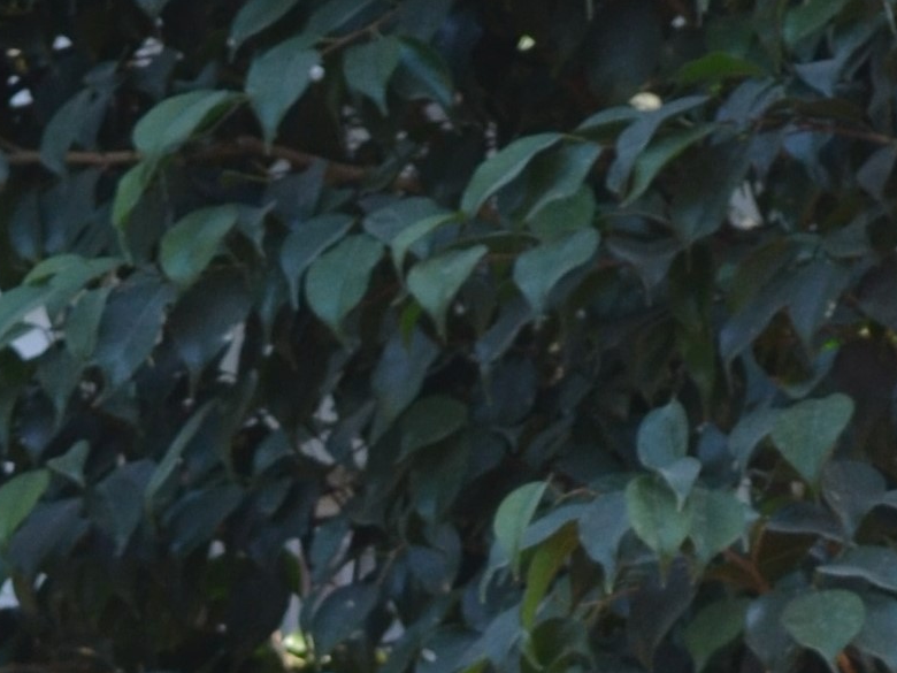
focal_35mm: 351
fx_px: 9085
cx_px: 930
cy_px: 2108
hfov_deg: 5.6
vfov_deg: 4.1
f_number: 5.3
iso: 400
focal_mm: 45
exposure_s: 1/250
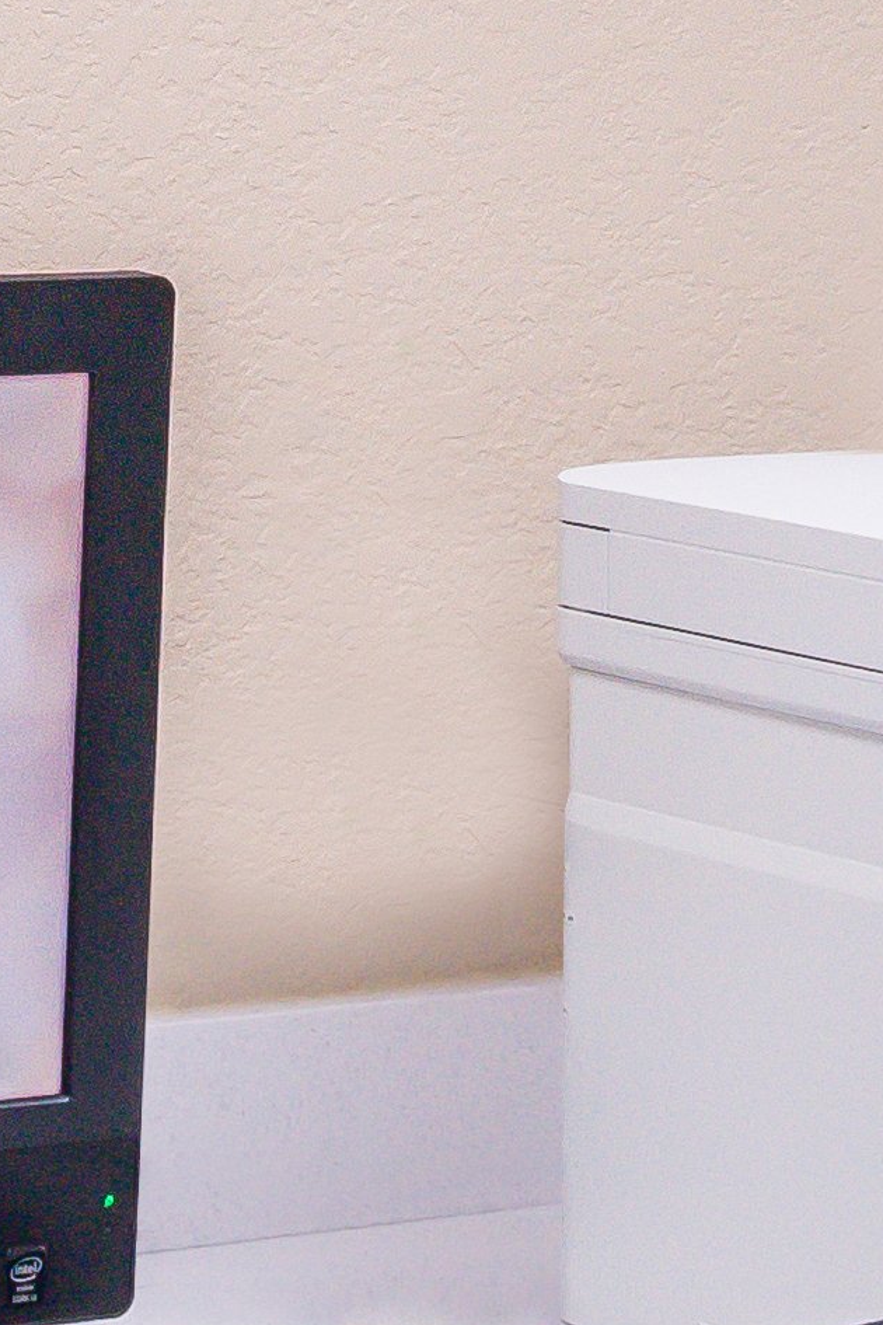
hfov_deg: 7.2
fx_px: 6880
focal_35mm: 187
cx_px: -485
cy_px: 586
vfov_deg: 11.0
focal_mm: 24
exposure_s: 1/25
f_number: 11
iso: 640
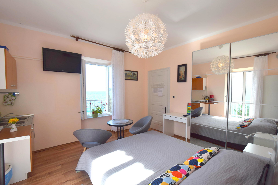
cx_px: 139
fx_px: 116
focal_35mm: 15
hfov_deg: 100.4
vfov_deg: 77.3
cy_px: 92
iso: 200
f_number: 6.3
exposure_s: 1/200
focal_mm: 10
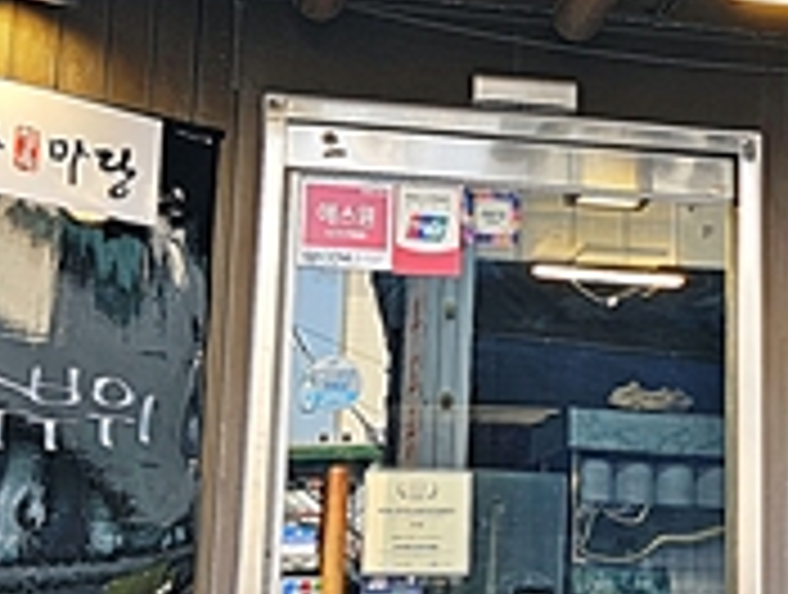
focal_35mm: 97
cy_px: 263
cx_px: 1004
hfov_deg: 18.8
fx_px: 2213
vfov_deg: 15.3
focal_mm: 5.4
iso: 25
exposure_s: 1/140
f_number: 1.8
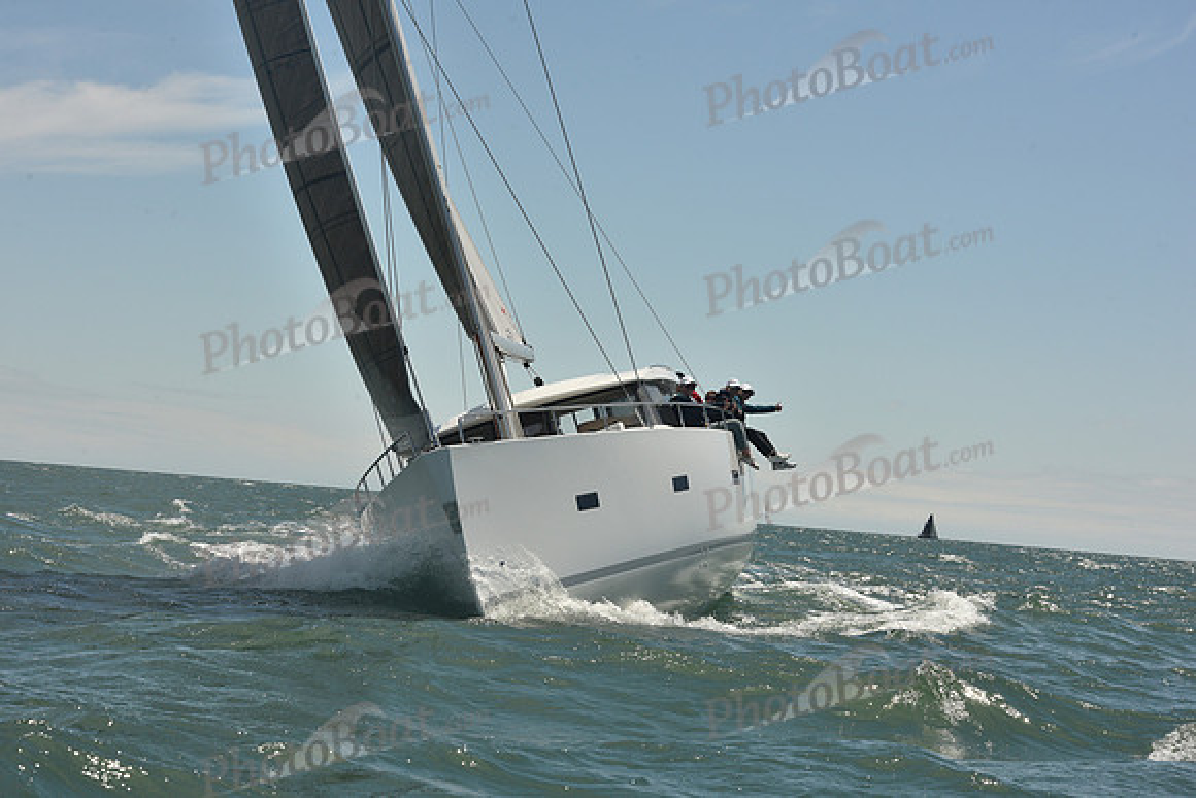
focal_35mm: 95
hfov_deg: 21.5
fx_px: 3157
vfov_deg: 14.4
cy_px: 399
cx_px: 598
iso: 320
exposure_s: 1/800
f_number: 13
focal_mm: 95
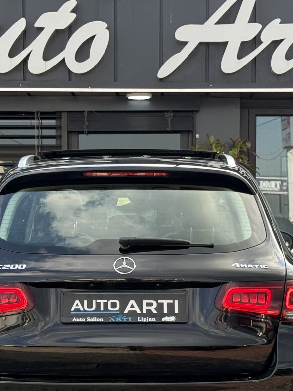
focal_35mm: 104
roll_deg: +0.1
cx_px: 117
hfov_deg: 14.2
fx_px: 1174
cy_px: 254
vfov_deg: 18.9
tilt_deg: -1.6
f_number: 1.78
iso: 80
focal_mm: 6.76
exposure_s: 1/762
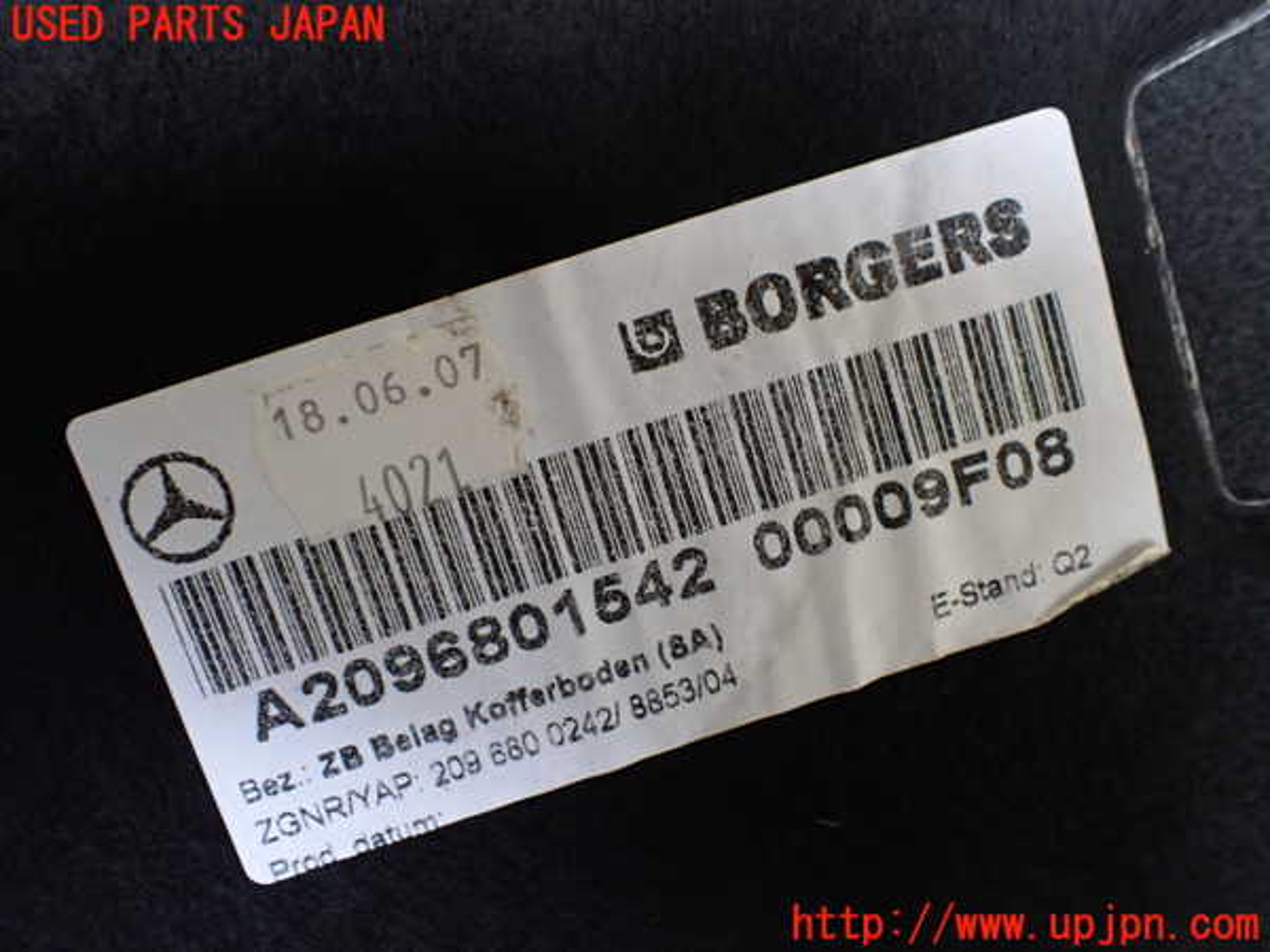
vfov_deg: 46.8
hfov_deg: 60.0
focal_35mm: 30
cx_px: 635
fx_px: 1101
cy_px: 476
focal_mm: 5.4
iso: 320
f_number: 2.3
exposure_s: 1/125
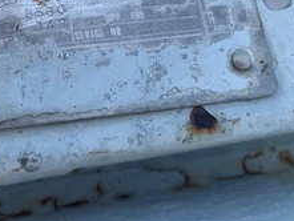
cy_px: 43
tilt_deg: -49.7
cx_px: 55
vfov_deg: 30.1
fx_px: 399
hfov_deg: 38.7
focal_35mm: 47
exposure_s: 1/492
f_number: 1.8
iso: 25
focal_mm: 4.25
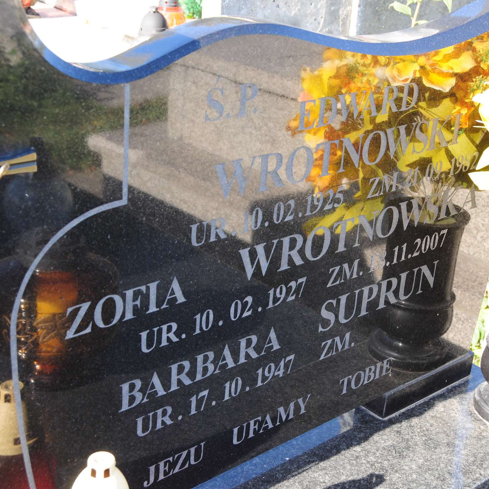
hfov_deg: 27.6
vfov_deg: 27.7
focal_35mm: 62
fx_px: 991
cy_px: 244
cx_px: 307
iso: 320
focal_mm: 32
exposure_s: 1/160
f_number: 7.1
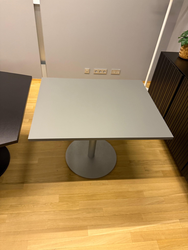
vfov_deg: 71.6
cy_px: 125
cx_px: 94
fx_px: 174
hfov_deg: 56.8
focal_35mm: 24
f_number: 1.78
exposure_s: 1/50
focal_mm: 6.76
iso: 320
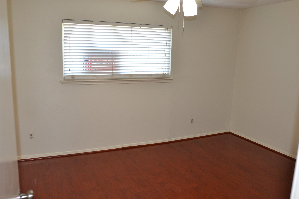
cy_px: 100
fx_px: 249
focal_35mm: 30
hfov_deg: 61.9
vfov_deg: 43.6
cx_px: 150
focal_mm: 20
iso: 400
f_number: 2.8
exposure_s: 1/60
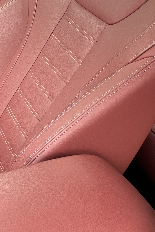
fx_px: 394
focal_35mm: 61
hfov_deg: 22.1
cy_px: 83
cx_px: 42
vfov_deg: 32.7
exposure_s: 1/61
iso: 125
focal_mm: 5.1
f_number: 1.6
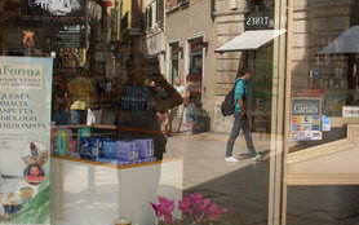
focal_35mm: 58
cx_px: 256
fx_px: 568
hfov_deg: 34.6
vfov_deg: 22.4
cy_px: 118
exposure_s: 1/180
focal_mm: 6.3
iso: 80
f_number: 2.8
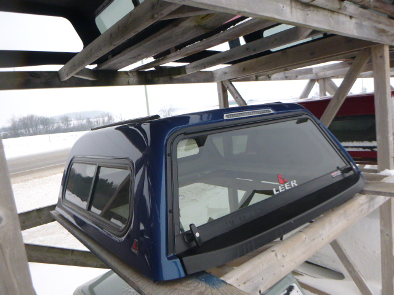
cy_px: 148
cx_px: 197
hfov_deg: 69.4
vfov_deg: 54.9
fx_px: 285
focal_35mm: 25
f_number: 3.9
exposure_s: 1/60
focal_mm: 4.5
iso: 250
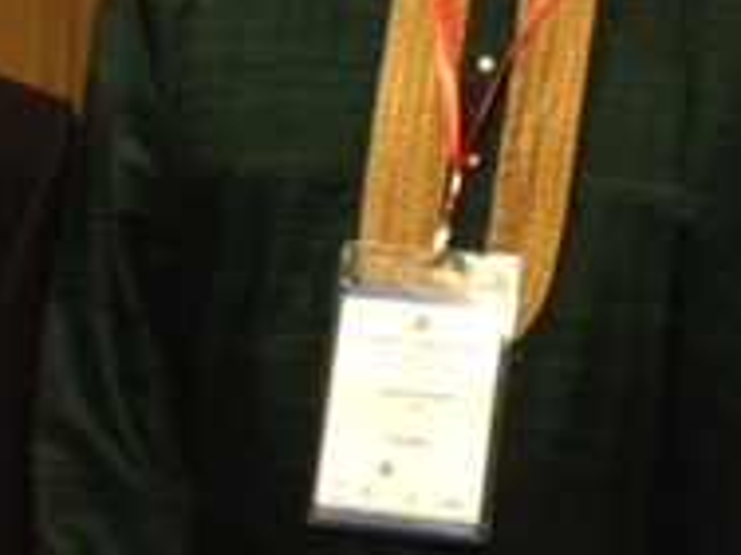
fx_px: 2547
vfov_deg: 12.2
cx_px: 465
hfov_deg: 16.5
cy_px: -106
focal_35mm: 119
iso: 500
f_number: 2.4
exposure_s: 1/15
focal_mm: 4.28
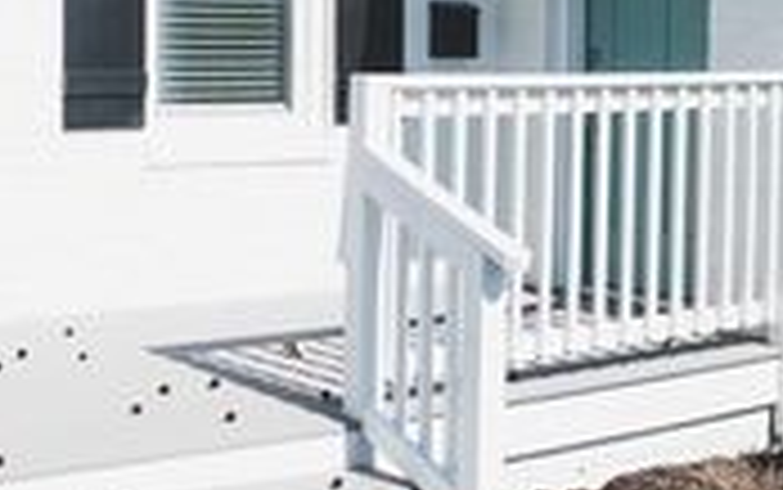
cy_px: 83
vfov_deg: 17.7
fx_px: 1559
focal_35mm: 73
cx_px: 472
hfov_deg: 28.1
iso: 250
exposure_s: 1/1600
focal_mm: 25
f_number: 6.3
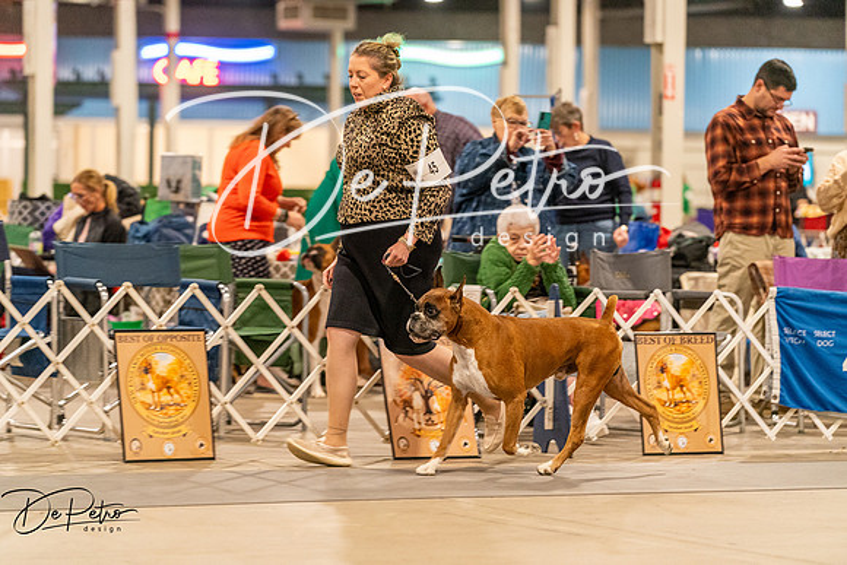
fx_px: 3530
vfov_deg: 9.2
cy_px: 282
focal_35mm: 150
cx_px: 424
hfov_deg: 13.7
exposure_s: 1/250
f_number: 3.5
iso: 6400
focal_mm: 150
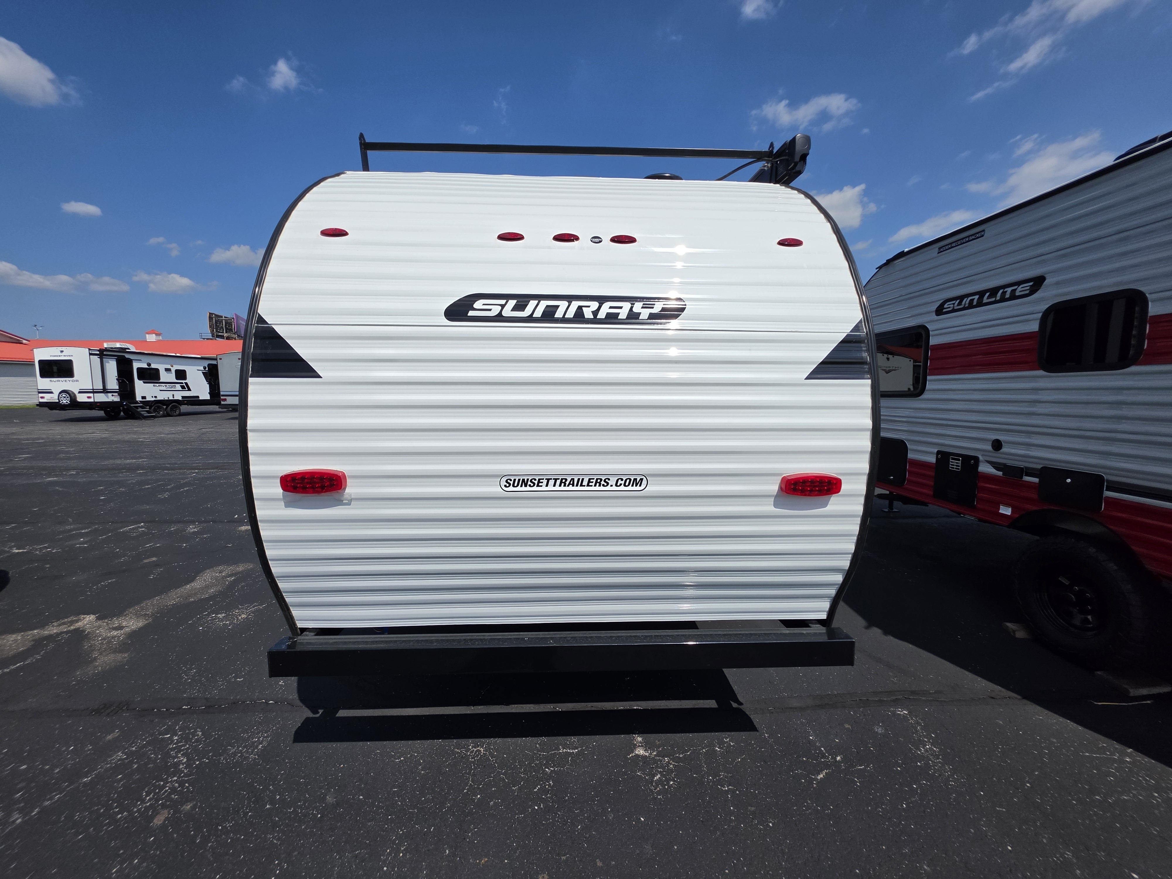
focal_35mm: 13
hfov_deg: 106.2
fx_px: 440
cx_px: 586
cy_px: 440
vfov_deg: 89.9
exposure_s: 1/3952
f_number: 1.9
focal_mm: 2.2
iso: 32
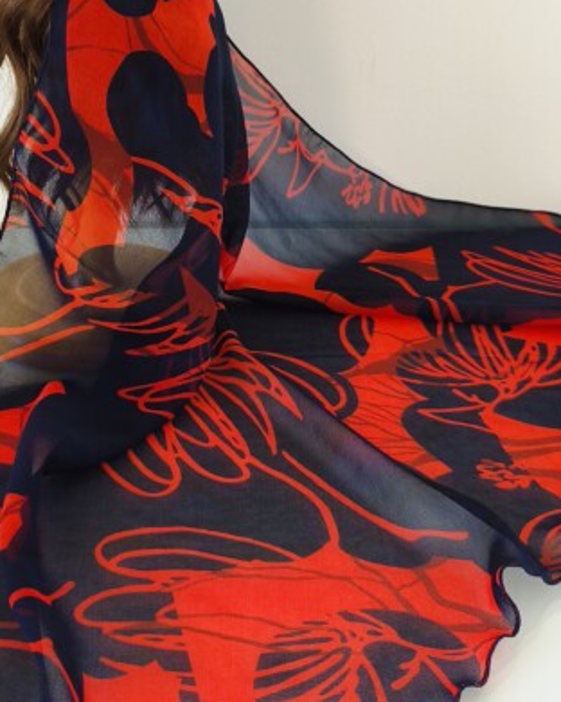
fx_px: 996
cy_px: 185
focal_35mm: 48
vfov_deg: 37.9
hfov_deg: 31.4
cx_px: 227
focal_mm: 6.14
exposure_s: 1/30
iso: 50
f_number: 1.65
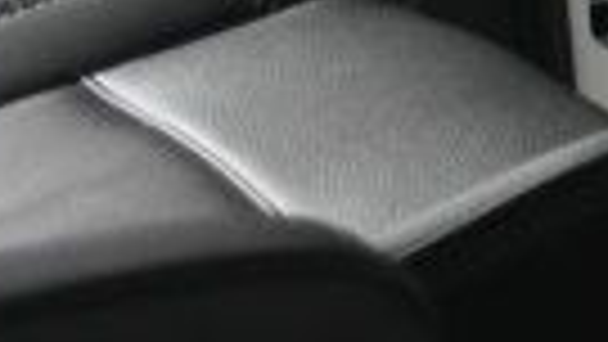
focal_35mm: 271
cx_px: 2238
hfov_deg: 6.7
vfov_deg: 4.3
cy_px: -752
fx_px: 4370
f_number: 3.8
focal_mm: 23
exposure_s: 1/160
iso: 100
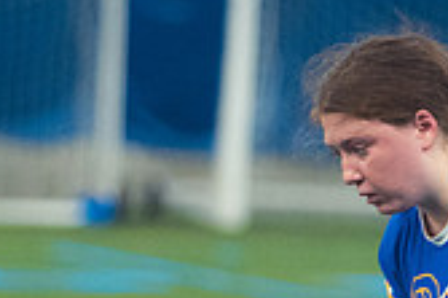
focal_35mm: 859
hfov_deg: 2.4
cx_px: 314
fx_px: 10679
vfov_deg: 1.6
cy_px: 357
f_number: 2.8
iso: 3600
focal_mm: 165
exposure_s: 1/320
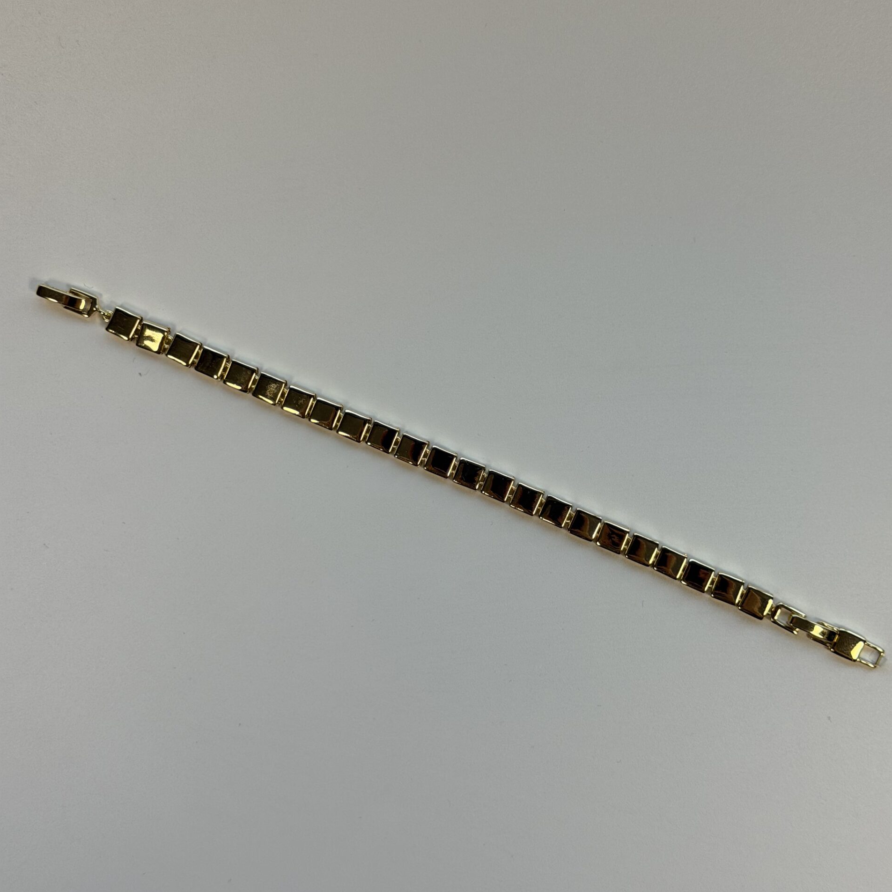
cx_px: 448
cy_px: 425
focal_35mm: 57
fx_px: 1662
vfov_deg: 30.0
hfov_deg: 30.0
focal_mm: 6.76
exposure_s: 1/231
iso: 64
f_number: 1.78
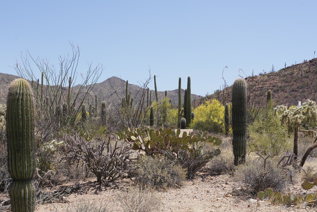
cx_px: 116
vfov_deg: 27.9
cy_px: 146
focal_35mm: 48
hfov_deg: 40.8
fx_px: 423
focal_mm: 29
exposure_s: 1/80
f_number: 18
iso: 100
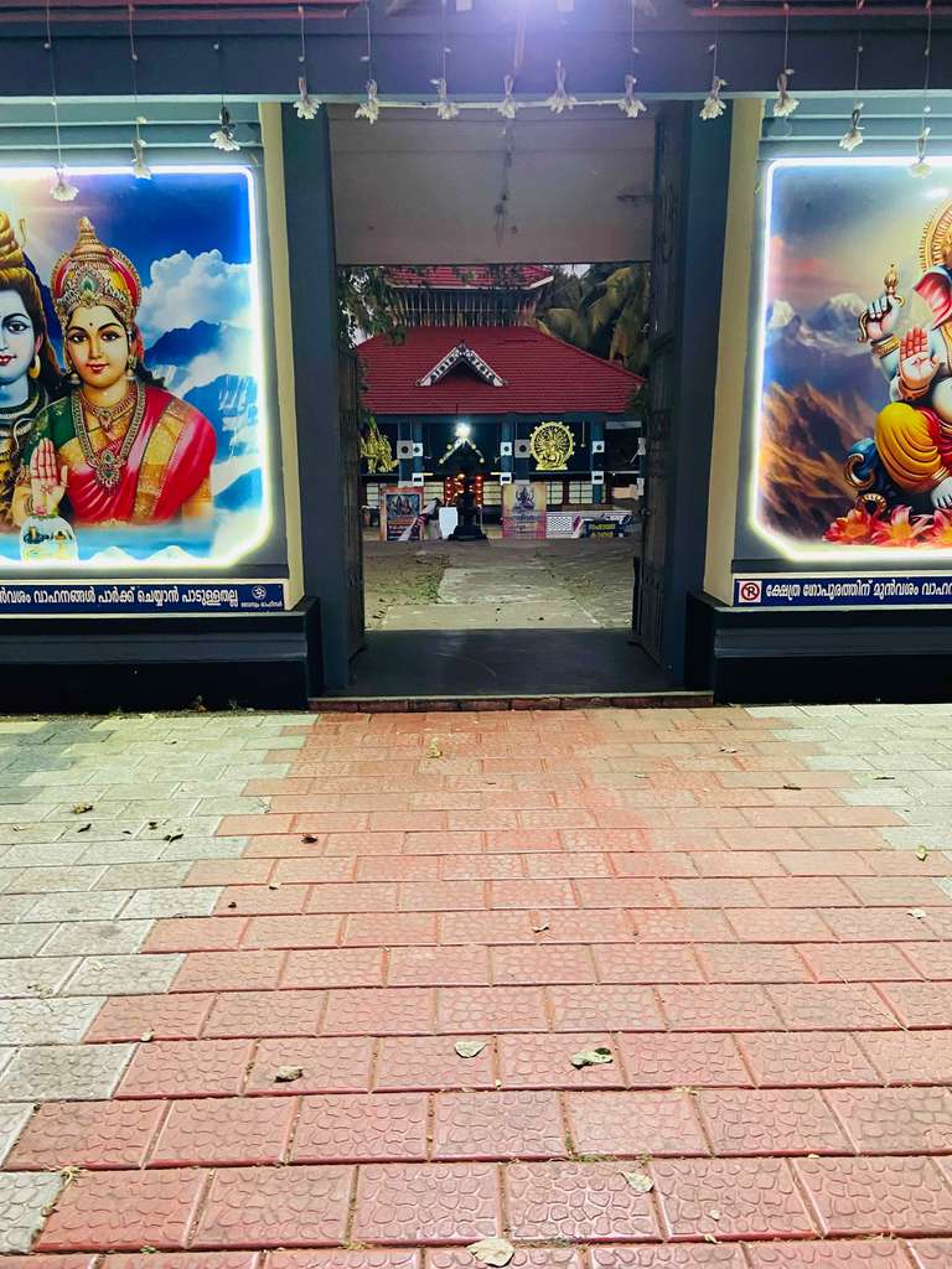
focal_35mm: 26
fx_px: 953
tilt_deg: -12.9
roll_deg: -0.2
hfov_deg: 53.1
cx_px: 476
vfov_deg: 67.3
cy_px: 634
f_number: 1.8
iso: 320
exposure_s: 1/33
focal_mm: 4.25
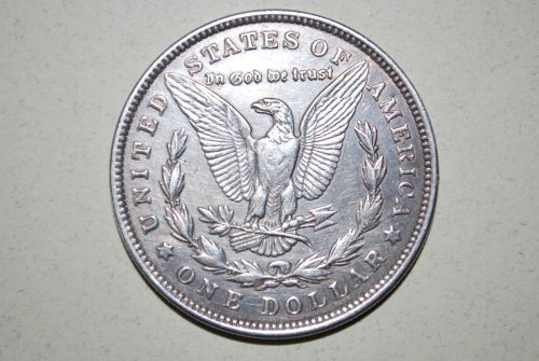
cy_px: 180
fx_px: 1237
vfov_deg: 16.6
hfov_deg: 24.6
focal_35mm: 82
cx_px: 270
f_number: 5.6
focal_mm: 55
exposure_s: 1/125
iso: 100
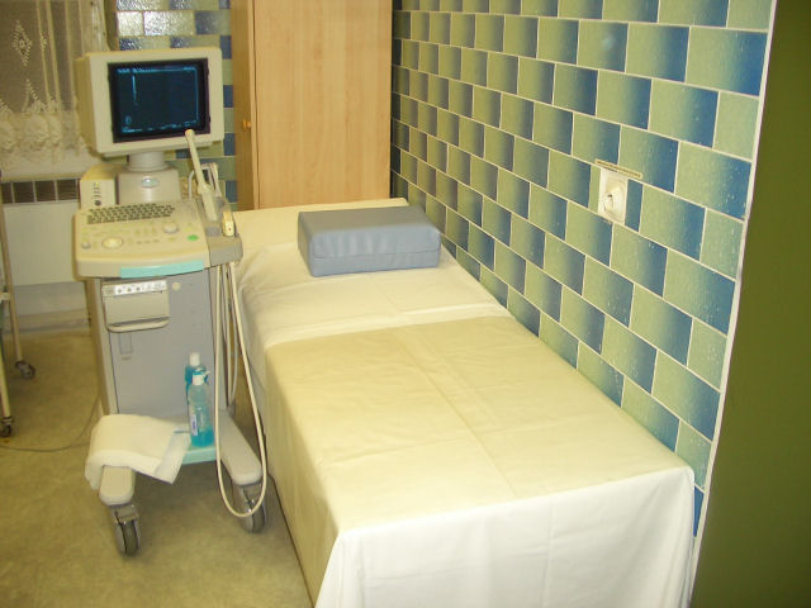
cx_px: 406
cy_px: 304
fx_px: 820
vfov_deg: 40.7
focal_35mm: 35
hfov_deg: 52.6
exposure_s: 1/50
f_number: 2.6
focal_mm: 5.8
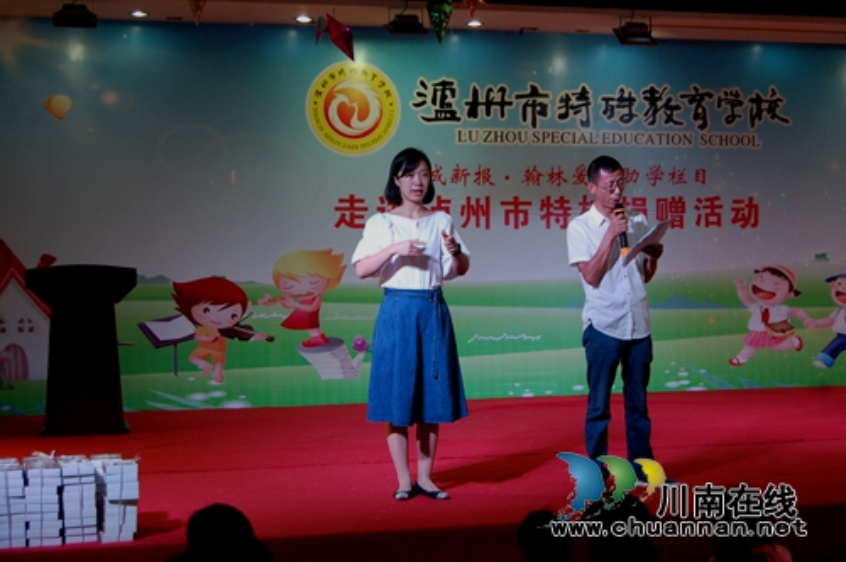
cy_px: 281
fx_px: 1338
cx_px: 423
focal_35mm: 57
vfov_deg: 23.7
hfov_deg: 35.1
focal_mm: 38
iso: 400
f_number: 5
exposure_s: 1/60
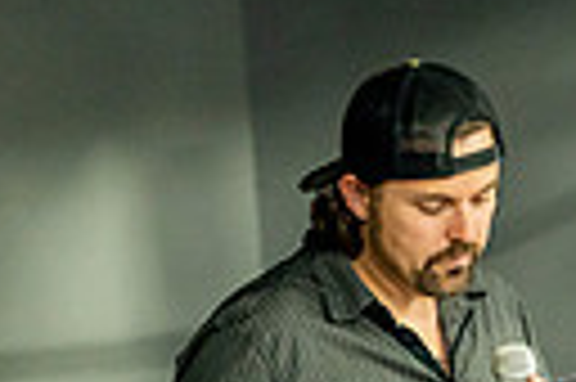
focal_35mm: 679
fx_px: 10850
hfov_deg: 3.0
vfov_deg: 2.0
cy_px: 488
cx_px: 392
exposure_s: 1/250
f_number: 2
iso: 4000
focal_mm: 150
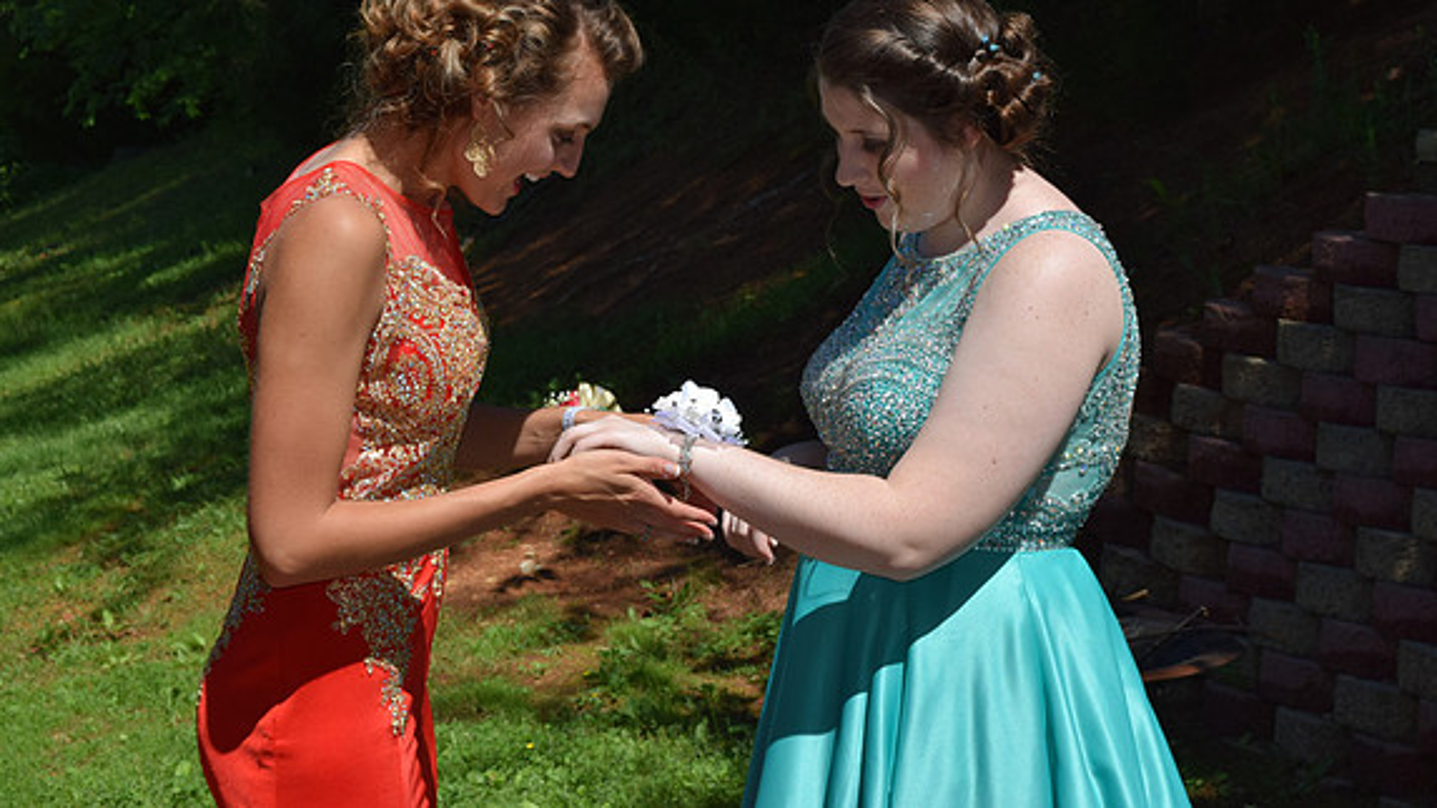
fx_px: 3334
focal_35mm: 88
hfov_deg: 24.3
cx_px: 722
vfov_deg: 13.8
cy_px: 325
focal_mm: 55
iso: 100
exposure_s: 1/200
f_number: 13
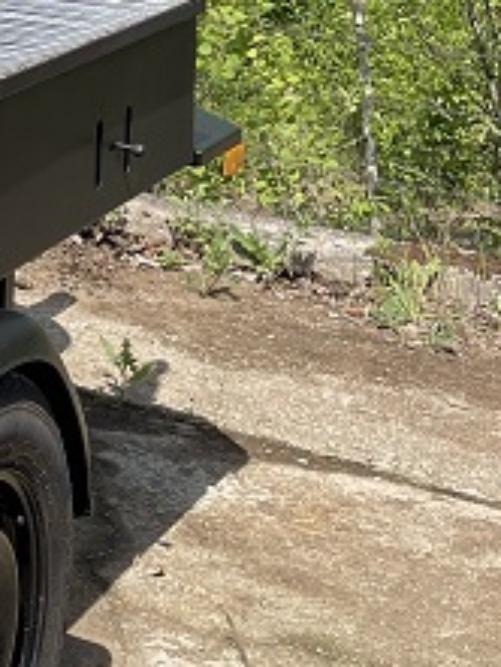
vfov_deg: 19.2
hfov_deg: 13.9
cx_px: -394
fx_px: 1831
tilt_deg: -3.6
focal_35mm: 95
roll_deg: -0.8
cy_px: -177
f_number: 1.6
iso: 32
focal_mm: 5.1
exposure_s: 1/1821
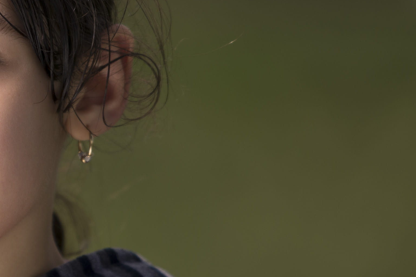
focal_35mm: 745
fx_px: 8612
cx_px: 13
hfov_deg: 2.8
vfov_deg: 1.8
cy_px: 55
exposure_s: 1/3200
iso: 100
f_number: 2.8
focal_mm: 190
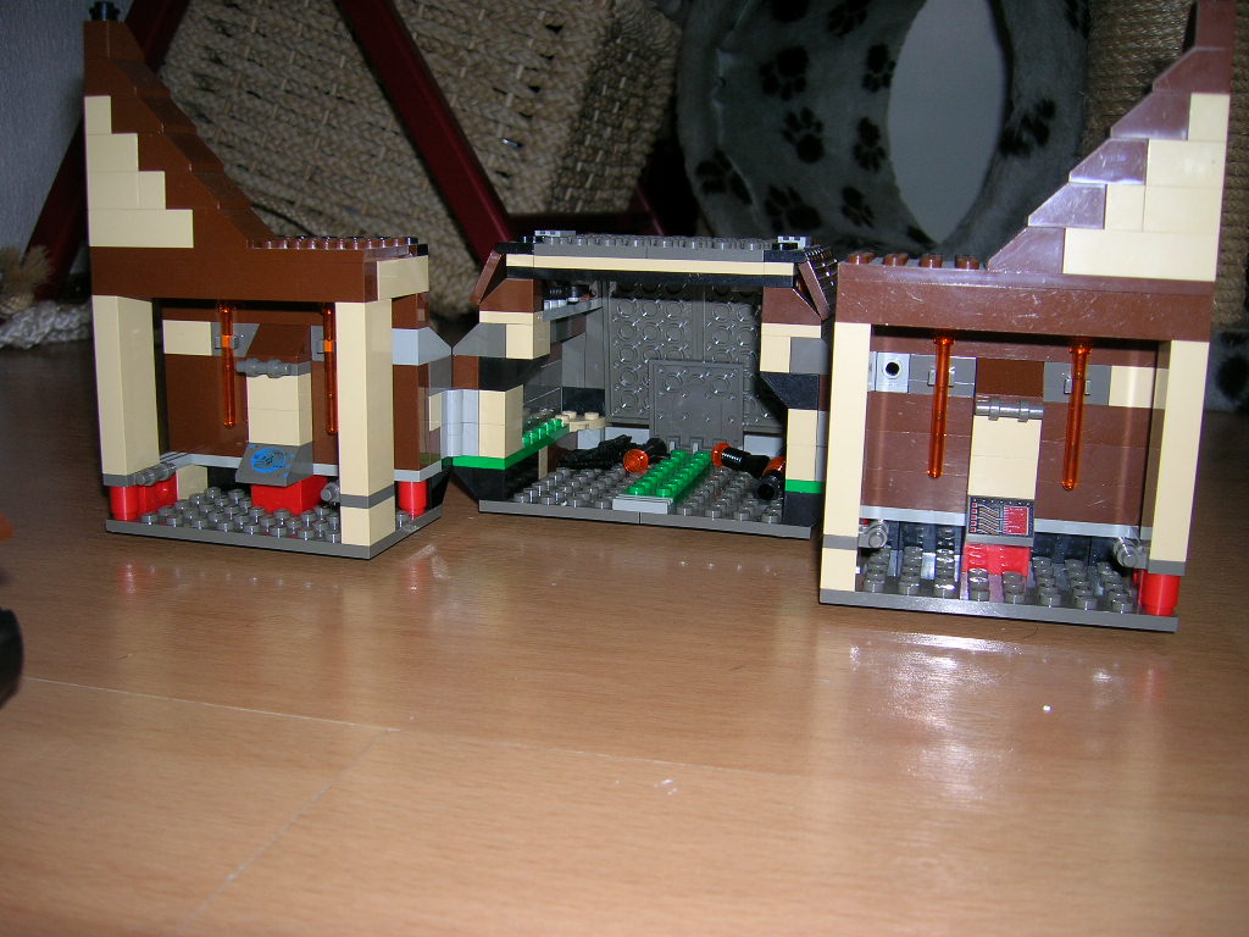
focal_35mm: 34
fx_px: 1227
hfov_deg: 54.0
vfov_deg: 41.8
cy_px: 468
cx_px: 624
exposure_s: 1/60.1
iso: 50
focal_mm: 5.7
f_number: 2.9
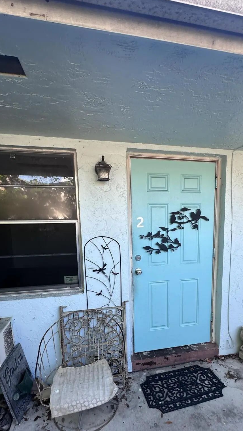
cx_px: 147
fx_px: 229
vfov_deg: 85.8
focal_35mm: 20
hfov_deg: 55.4
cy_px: 253
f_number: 2.2
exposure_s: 1/130
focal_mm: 2.22
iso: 40
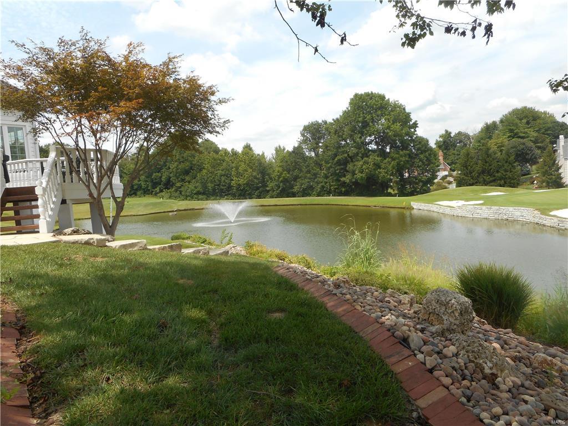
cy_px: 213
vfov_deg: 54.9
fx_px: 410
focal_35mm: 25
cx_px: 284
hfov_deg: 69.4
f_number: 3.7
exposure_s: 1/400
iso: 80
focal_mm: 4.5
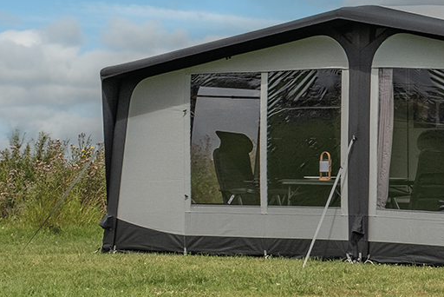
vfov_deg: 10.4
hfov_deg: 14.6
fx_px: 1629
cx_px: 641
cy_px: 121
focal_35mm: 132
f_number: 7.1
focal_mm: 23.4
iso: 125
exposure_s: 1/250
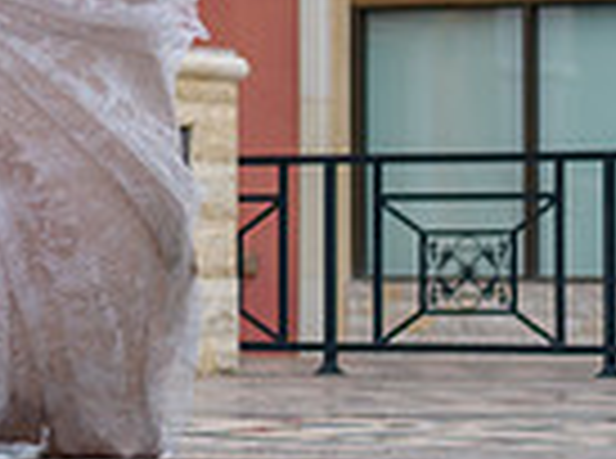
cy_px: -79
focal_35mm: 286
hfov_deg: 6.9
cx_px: -265
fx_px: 5076
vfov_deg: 5.2
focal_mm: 70
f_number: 2.8
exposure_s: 1/3200
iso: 400
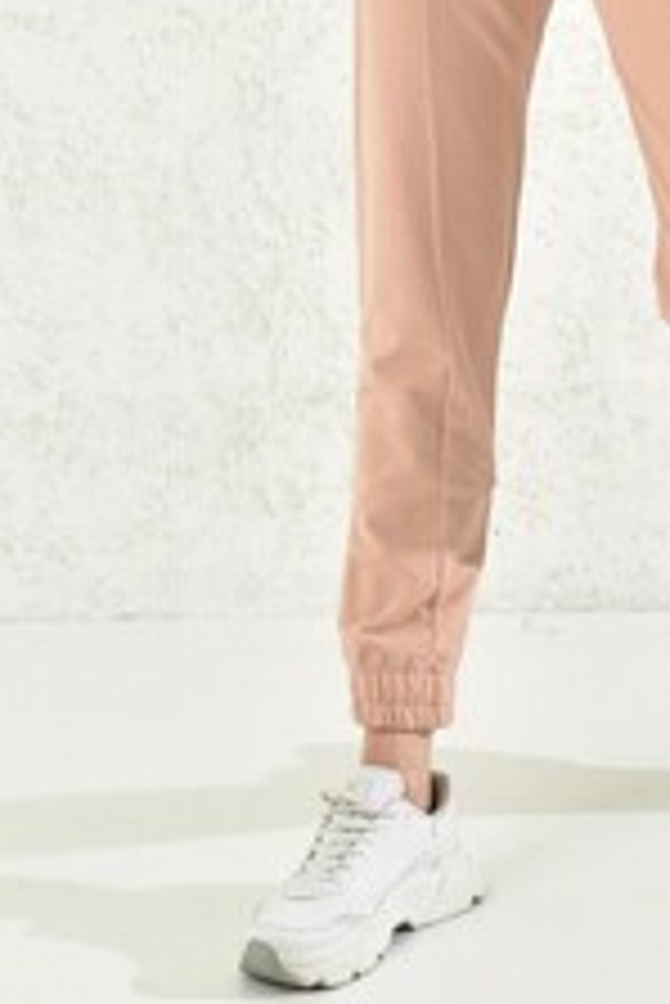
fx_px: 3233
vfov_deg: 17.0
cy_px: -122
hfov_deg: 11.8
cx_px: 576
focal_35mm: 116
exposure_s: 1/160
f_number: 7.1
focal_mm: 48
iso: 100
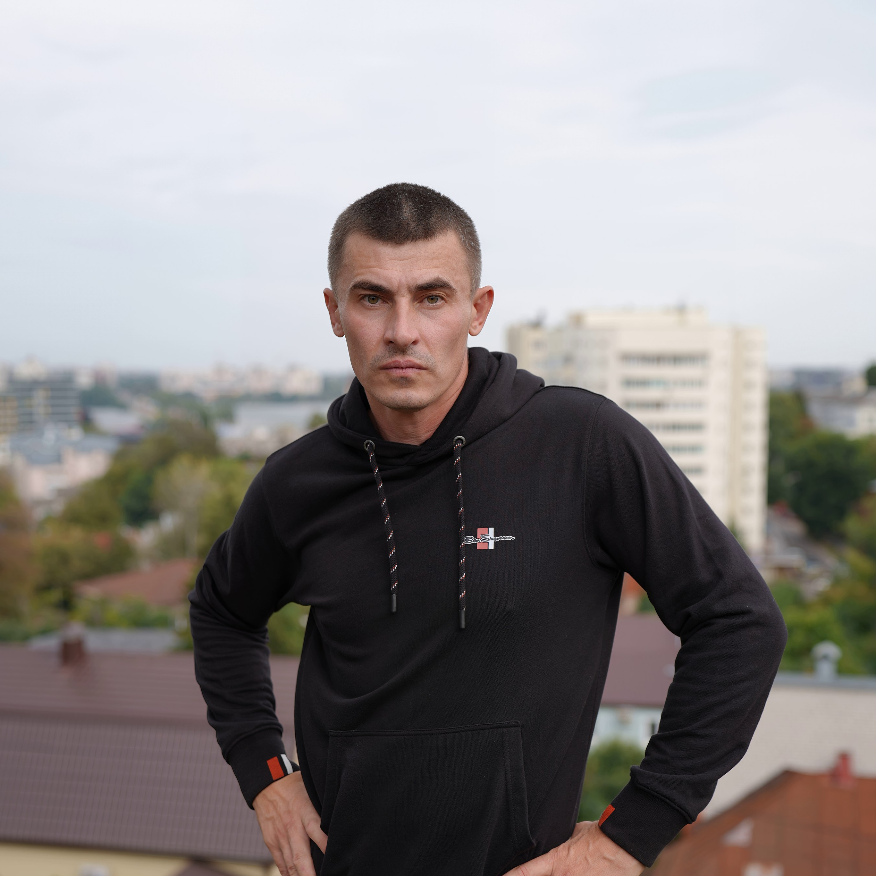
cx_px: 443
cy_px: 525
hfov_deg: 32.2
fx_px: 1517
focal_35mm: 53
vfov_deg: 32.1
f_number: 2.8
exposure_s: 1/400
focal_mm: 41
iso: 100
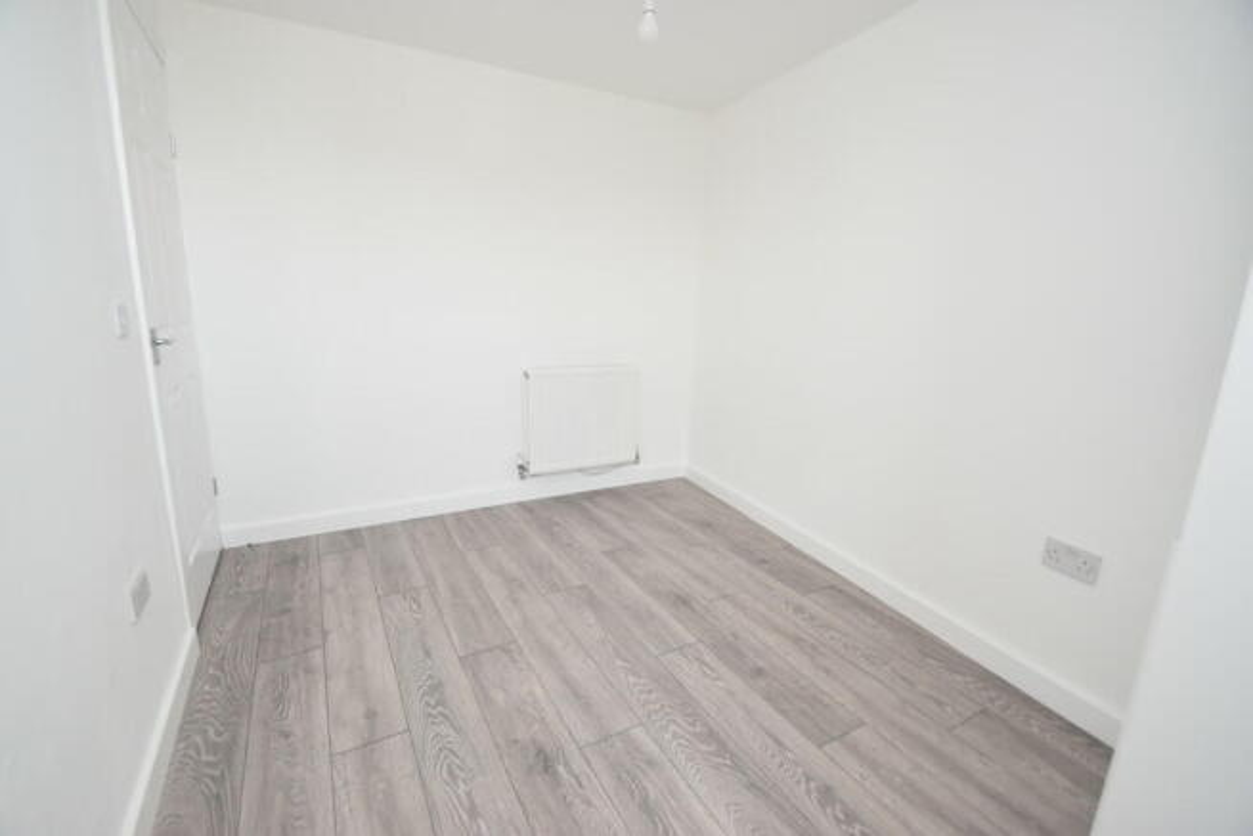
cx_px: 626
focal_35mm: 15
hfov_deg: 100.4
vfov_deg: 77.4
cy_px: 418
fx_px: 522
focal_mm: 10
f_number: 5
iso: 800
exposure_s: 1/100
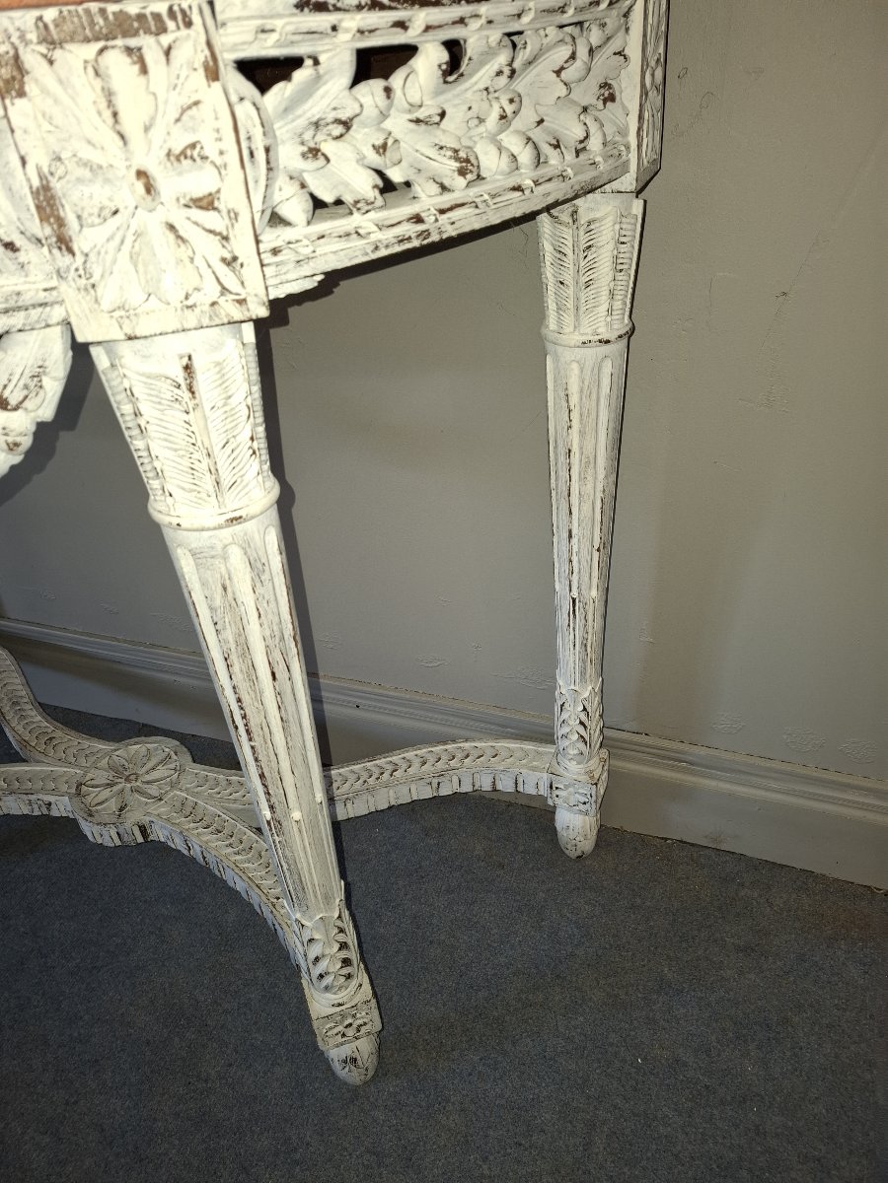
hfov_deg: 58.9
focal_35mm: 23
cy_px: 592
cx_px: 444
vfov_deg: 73.9
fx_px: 787
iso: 200
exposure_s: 1/50
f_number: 1.8
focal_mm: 5.54
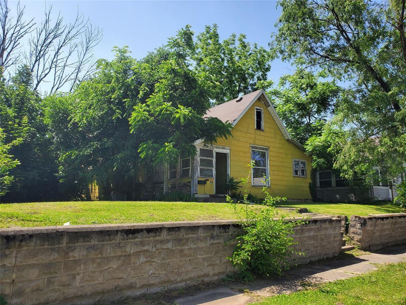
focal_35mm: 26
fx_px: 305
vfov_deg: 53.1
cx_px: 203
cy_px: 152
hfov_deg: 67.3
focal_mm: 4.3
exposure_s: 1/1082
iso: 50
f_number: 2.4
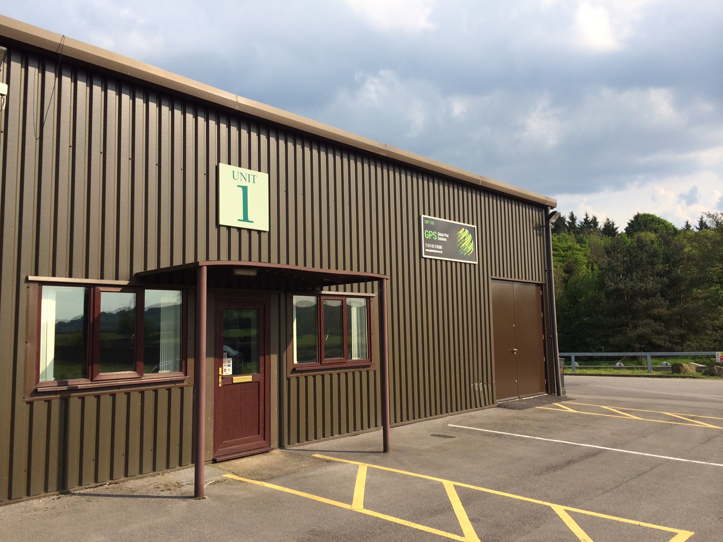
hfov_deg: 60.0
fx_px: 627
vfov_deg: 46.8
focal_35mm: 30
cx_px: 362
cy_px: 271
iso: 32
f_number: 2.2
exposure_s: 1/1580
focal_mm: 4.12
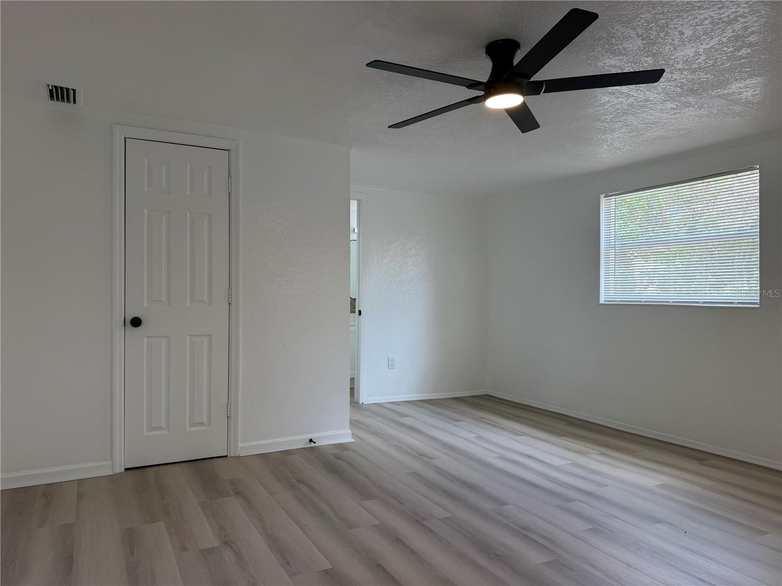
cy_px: 293
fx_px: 542
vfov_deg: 56.8
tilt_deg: +0.4
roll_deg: +0.5
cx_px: 391
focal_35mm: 24
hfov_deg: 71.6
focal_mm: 6.76
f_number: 1.78
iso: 80
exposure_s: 1/181
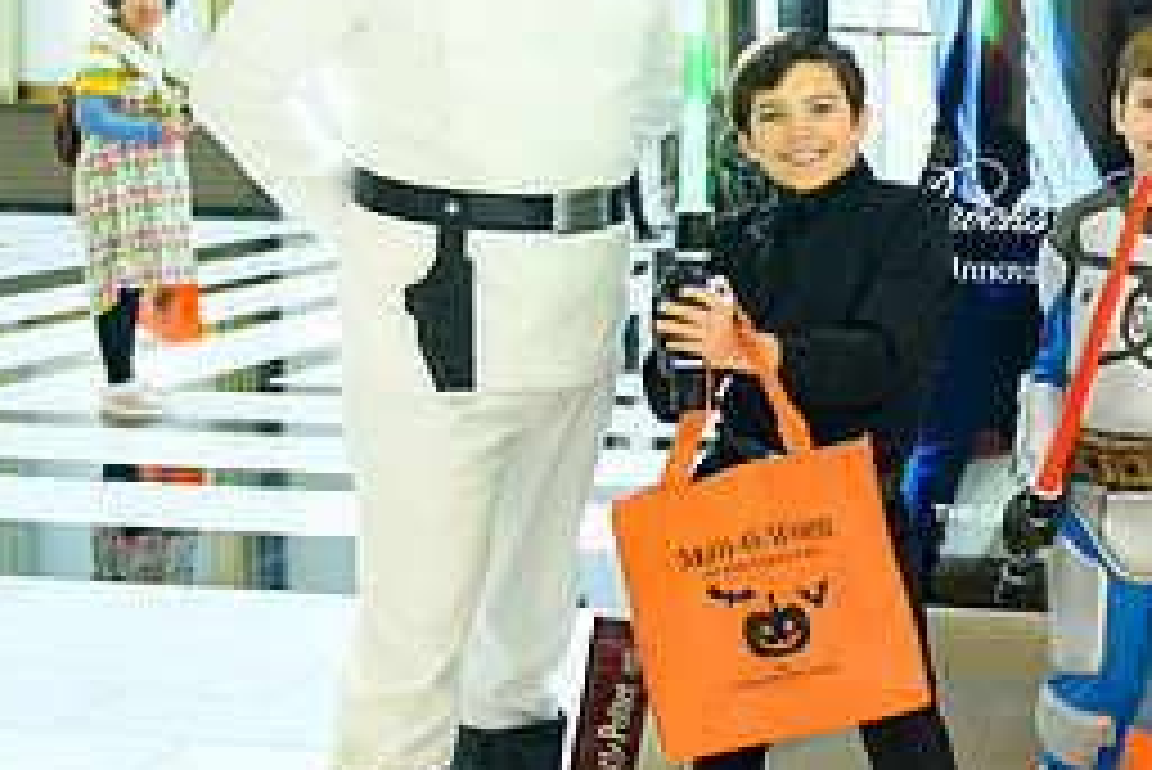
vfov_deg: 17.7
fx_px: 2465
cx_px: 963
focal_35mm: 77
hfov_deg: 25.7
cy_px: 254
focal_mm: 34
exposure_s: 1/200
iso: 800
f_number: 2.8
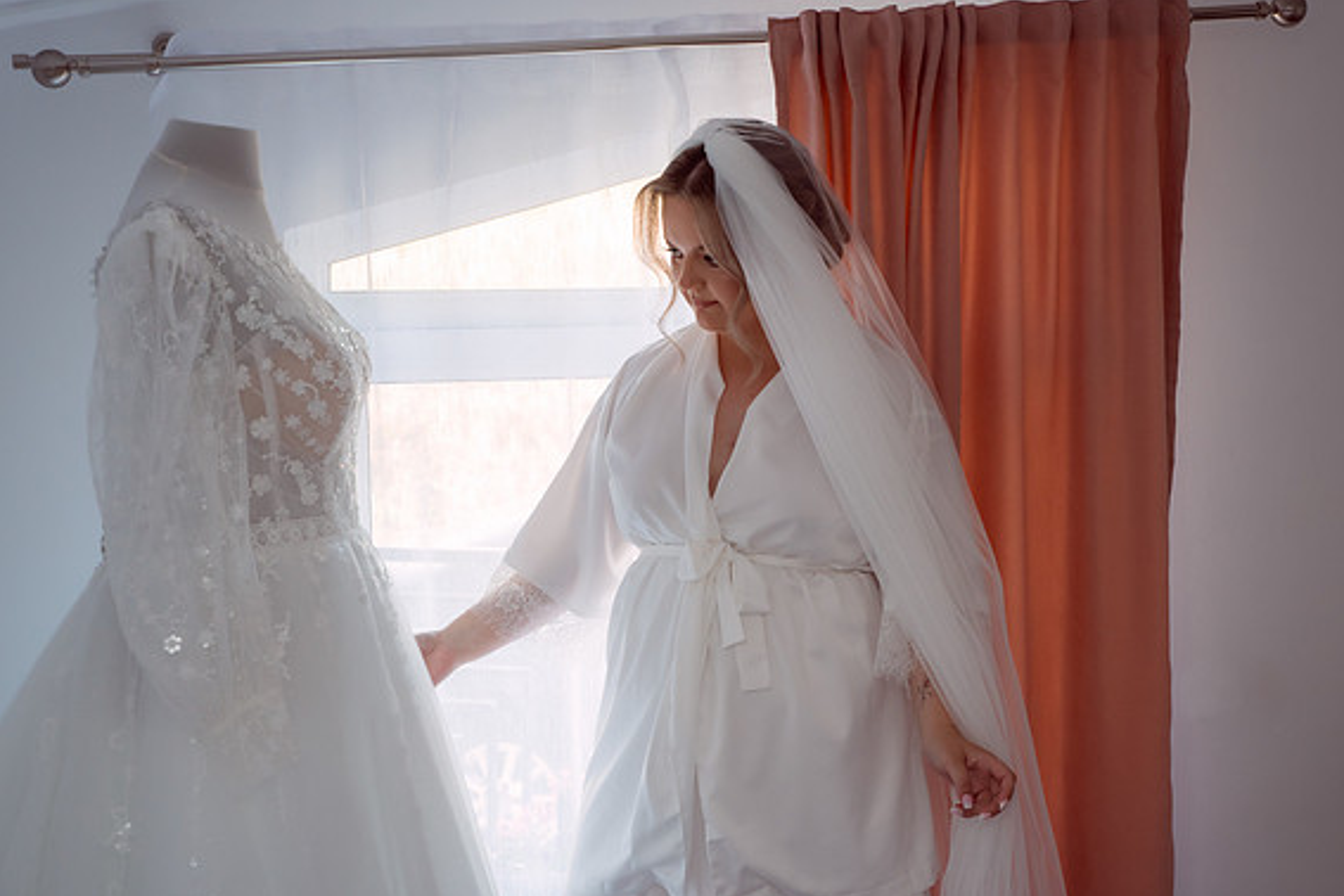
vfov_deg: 23.0
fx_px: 2202
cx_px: 699
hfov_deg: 33.9
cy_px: 434
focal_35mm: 59
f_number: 5.6
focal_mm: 55
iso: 800
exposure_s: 1/125
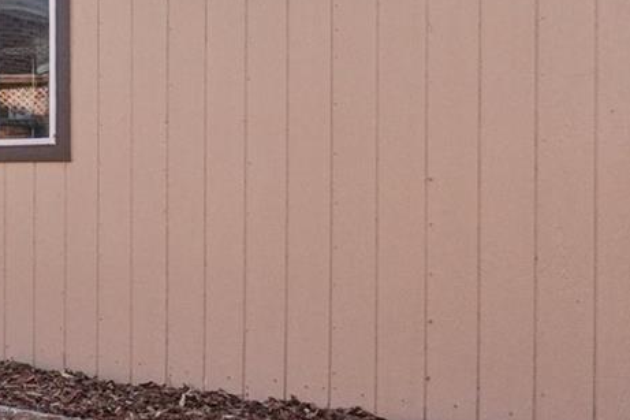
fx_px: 1185
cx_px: -301
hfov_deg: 23.9
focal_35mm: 68
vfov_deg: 20.1
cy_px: 186
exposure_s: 1/500
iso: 400
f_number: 8
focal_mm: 13
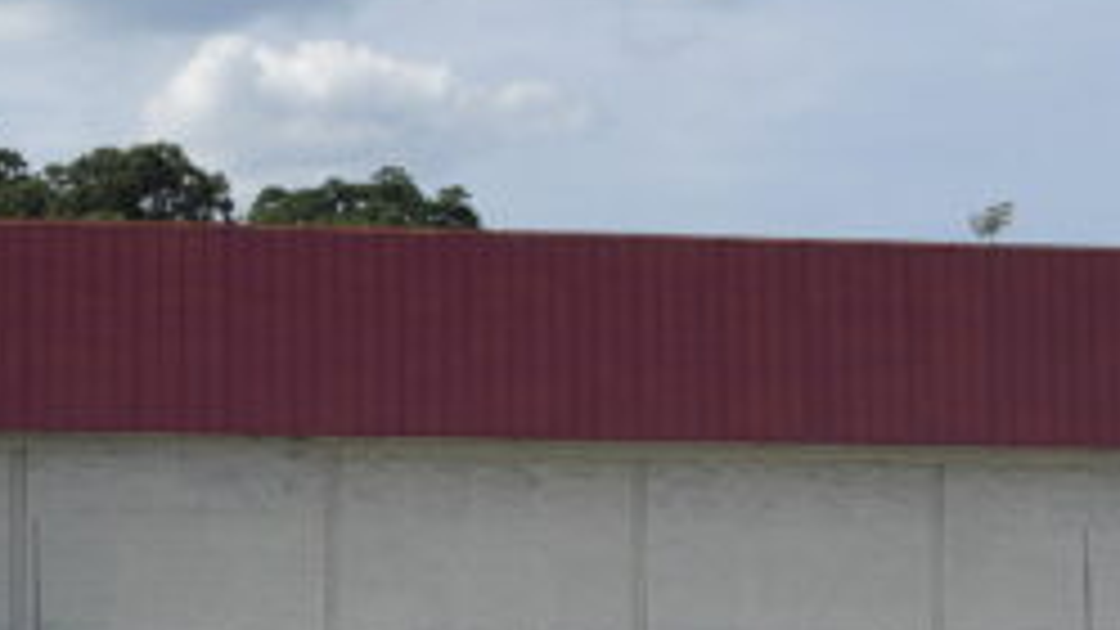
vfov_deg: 12.5
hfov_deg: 21.5
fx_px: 2880
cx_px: 117
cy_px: 436
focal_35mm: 97
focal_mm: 20
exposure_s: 1/400
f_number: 7.1
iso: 100
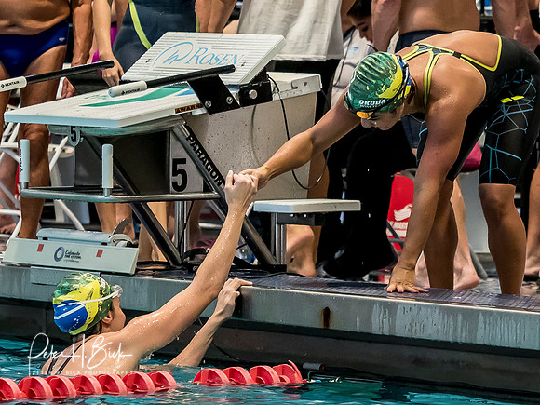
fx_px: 4334
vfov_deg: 5.3
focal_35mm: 278
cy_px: 188
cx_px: 495
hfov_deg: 7.1
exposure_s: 1/320
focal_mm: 64
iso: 2000
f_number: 2.8
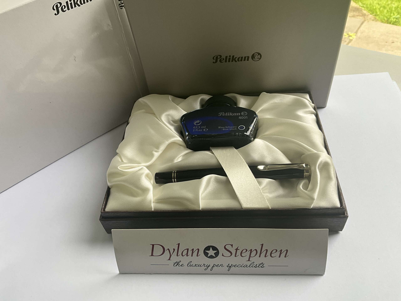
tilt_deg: -46.4
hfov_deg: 61.7
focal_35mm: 29
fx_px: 336
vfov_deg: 48.2
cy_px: 150
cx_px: 200
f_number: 1.8
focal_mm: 3
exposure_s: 1/122
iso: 25
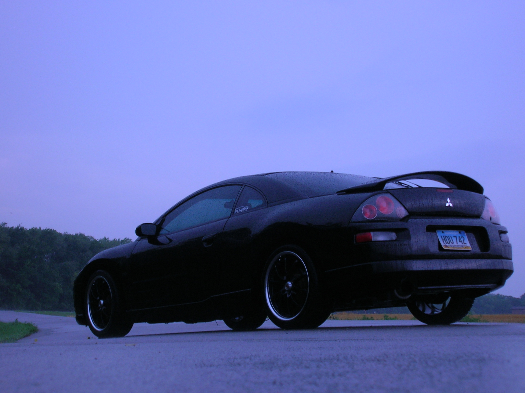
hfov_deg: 27.8
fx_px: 1061
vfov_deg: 21.0
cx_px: 262
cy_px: 196
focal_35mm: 70
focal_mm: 11.7
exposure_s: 1/56
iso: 50
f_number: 3.9
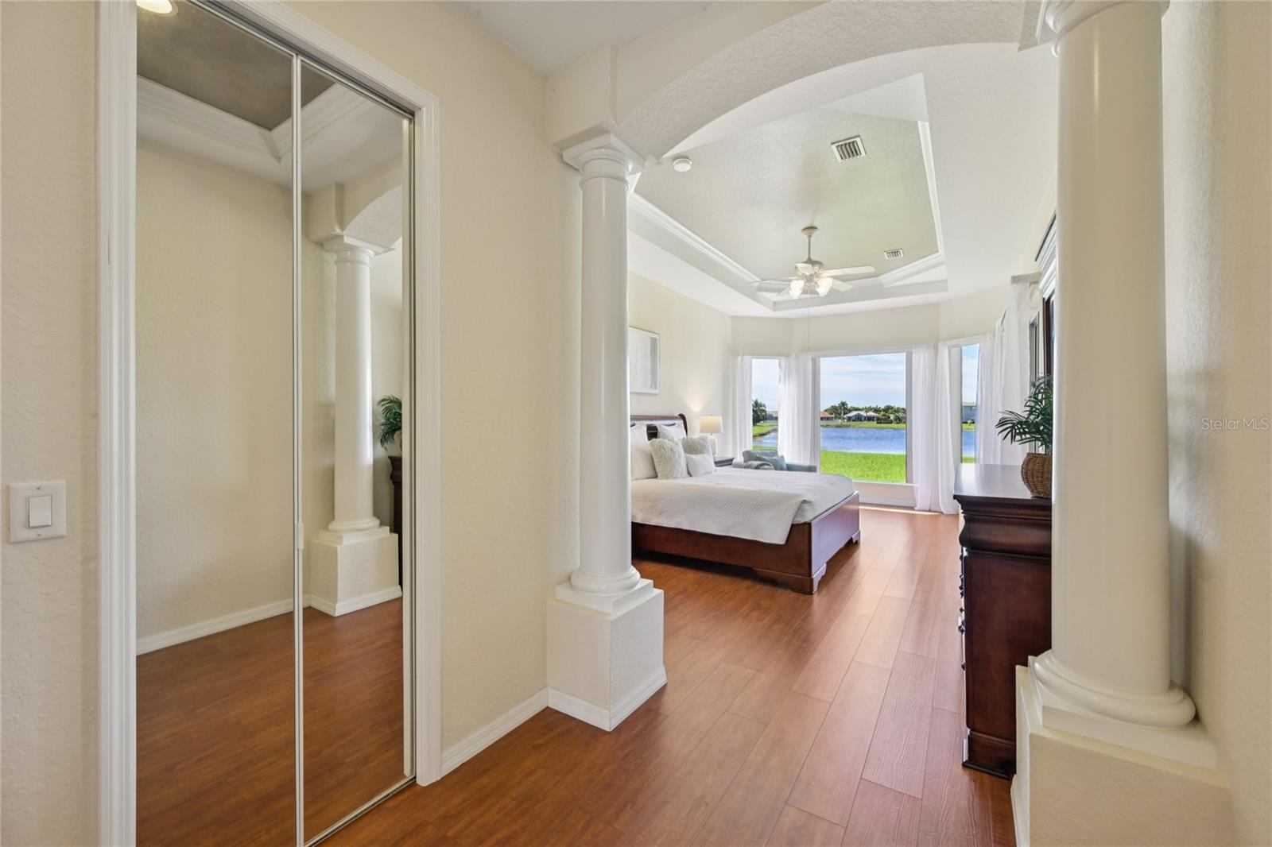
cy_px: 424
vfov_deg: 81.2
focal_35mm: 14
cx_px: 636
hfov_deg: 104.3
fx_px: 495
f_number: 8
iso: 400
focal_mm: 14
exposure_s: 1/125
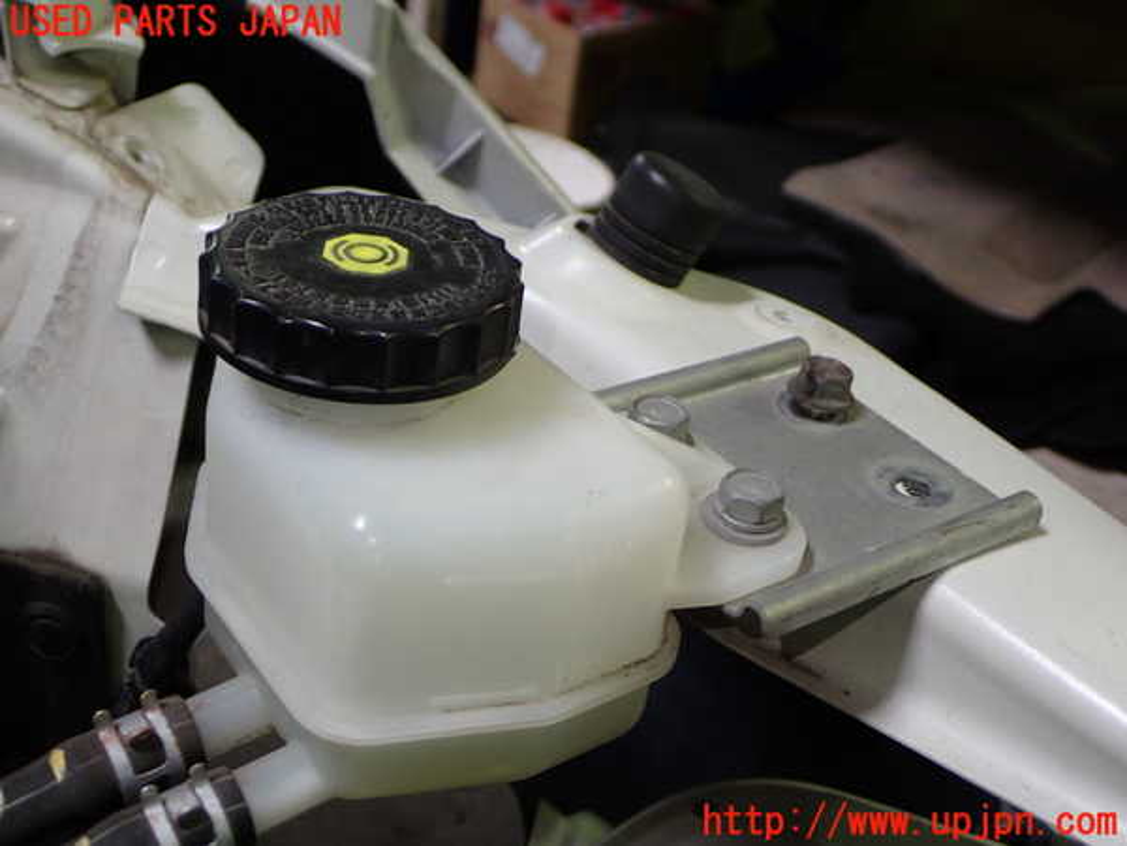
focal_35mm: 44
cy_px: 423
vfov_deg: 32.9
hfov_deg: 42.9
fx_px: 1433
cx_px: 564
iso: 200
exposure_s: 1/50
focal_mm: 7.84
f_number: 2.9
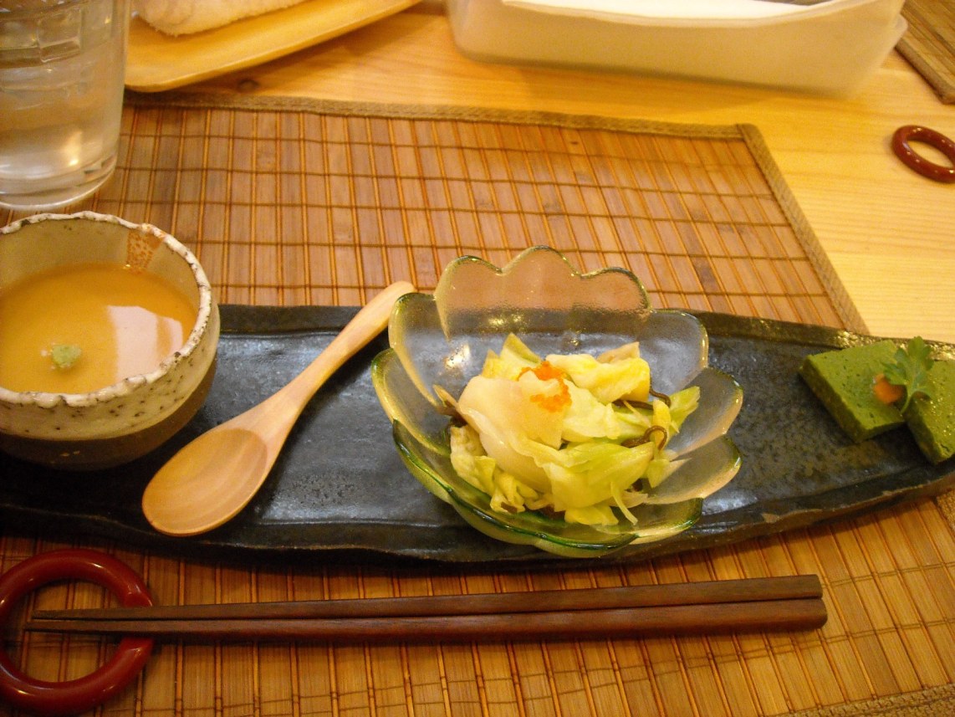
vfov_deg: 40.7
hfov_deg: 52.6
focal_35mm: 35
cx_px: 478
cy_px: 358
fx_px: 966
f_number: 2.8
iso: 541
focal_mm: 5.7
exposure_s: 1/8
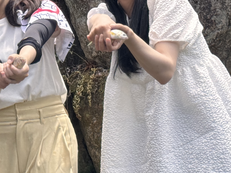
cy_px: 96
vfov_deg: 9.5
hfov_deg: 12.2
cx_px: -65
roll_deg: +0.6
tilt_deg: -7.9
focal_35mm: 157
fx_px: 1048
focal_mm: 6.76
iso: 64
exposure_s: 1/1238
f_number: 1.78
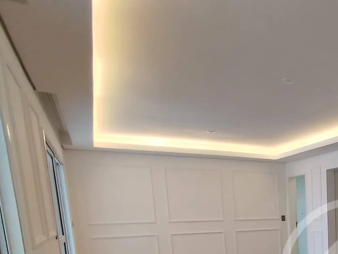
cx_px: 356
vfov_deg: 34.0
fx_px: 362
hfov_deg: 41.7
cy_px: 274
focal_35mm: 37
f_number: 2.2
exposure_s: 1/120
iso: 64
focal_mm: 1.65
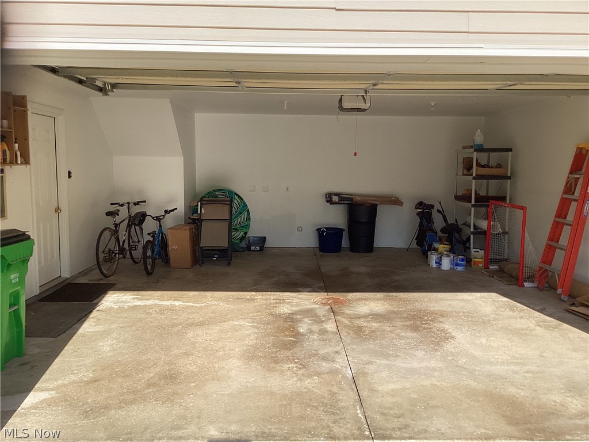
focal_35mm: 31
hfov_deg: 58.4
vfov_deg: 45.4
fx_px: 527
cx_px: 294
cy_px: 221
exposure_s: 1/668
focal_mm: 3.3
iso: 25
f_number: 2.4
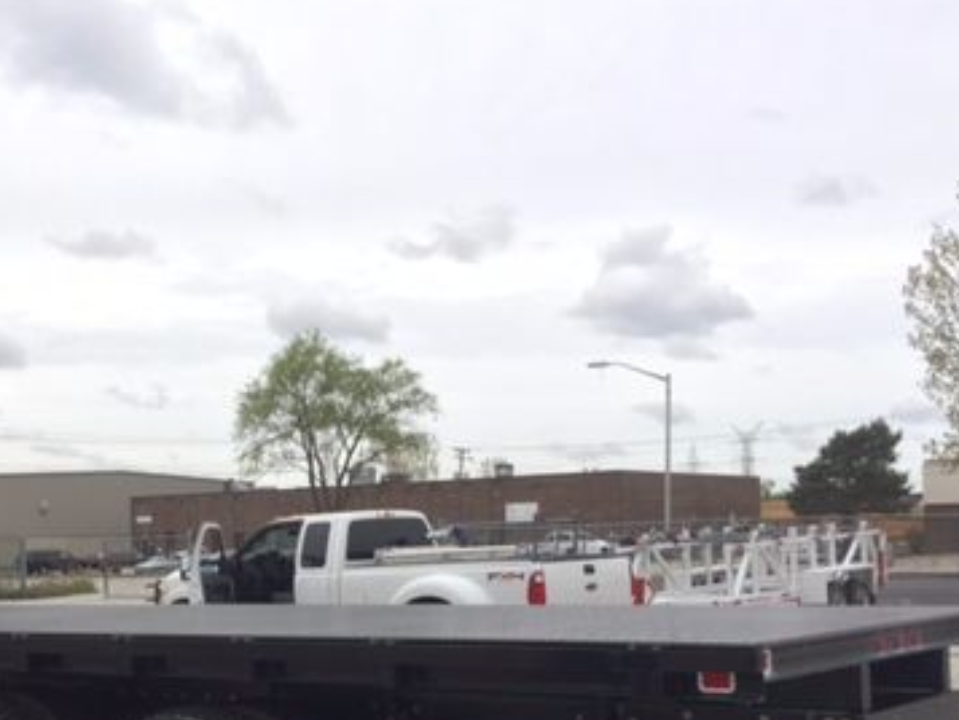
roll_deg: +0.2
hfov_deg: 35.7
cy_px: 586
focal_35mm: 52
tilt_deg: -0.7
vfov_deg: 27.4
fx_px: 1441
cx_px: 201
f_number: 2.2
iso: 32
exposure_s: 1/618
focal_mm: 4.15
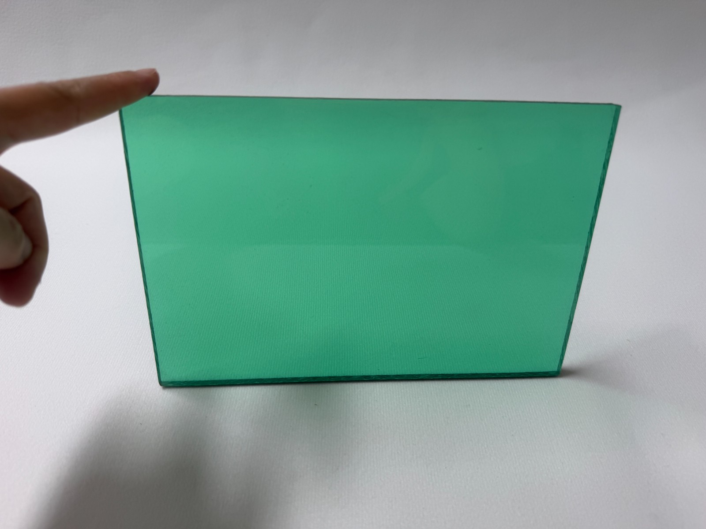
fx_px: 489
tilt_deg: -35.8
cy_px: 264
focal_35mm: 24
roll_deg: -2.4
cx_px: 353
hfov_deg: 71.6
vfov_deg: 56.8
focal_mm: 6.76
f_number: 1.78
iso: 64
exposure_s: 1/100
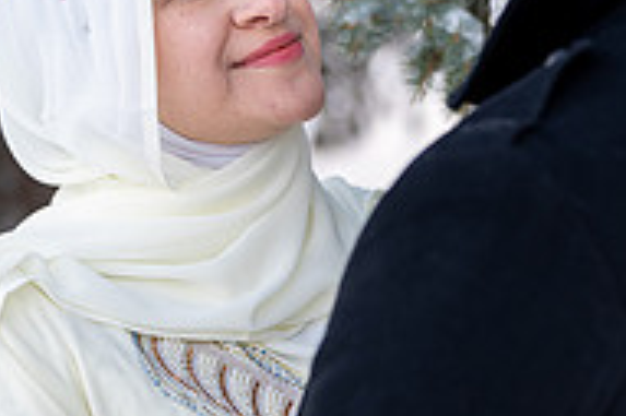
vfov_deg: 8.3
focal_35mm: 165
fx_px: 2867
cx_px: 347
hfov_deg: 12.5
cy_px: 400
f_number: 2.8
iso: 160
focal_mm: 70
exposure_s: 1/160
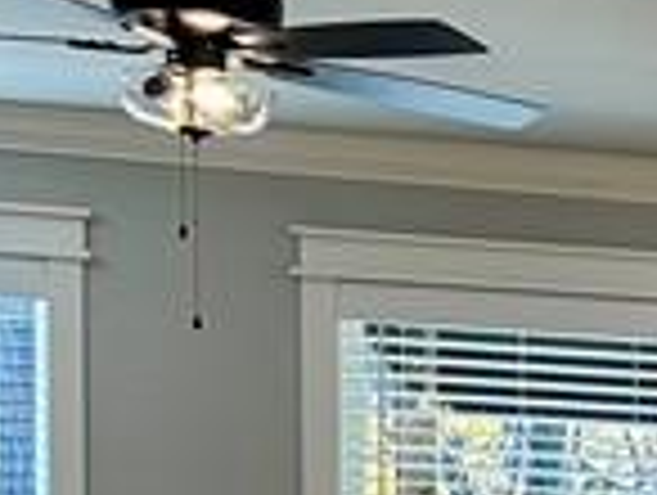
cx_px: 1890
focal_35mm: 168
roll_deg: -0.9
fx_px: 3194
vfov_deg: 8.4
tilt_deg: -2.7
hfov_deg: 9.5
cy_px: 1012
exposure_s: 1/120
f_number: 1.78
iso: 64
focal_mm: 6.86
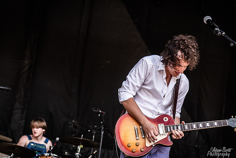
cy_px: 60
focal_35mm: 96
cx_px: 85
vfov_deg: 14.2
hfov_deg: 21.1
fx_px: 631
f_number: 4
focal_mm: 70
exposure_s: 1/500
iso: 800
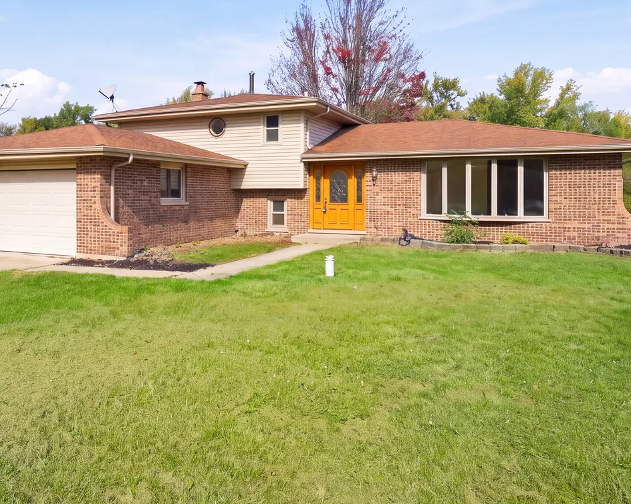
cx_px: 235
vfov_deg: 49.7
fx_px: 542
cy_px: 202
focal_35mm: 29
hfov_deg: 59.6
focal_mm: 18
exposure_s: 1/800
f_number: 5
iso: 100
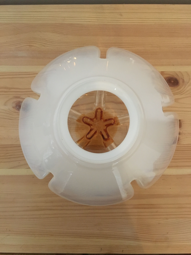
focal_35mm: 29
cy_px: 128
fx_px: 213
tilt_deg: -86.3
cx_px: 96
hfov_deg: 48.2
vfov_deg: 61.7
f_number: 2.2
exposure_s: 1/17
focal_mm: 4.15
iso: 500
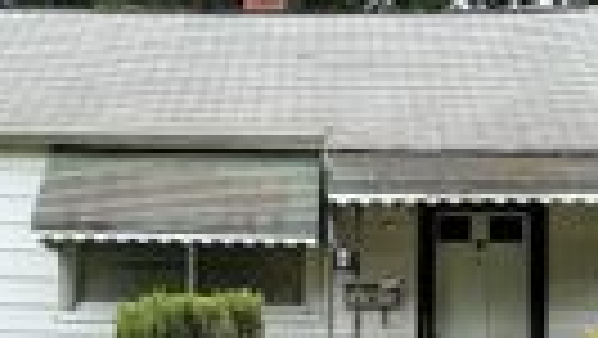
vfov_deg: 12.2
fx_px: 1555
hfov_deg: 21.8
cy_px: 354
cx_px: 306
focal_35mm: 98
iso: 80
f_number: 1.78
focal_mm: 6.76
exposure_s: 1/1361
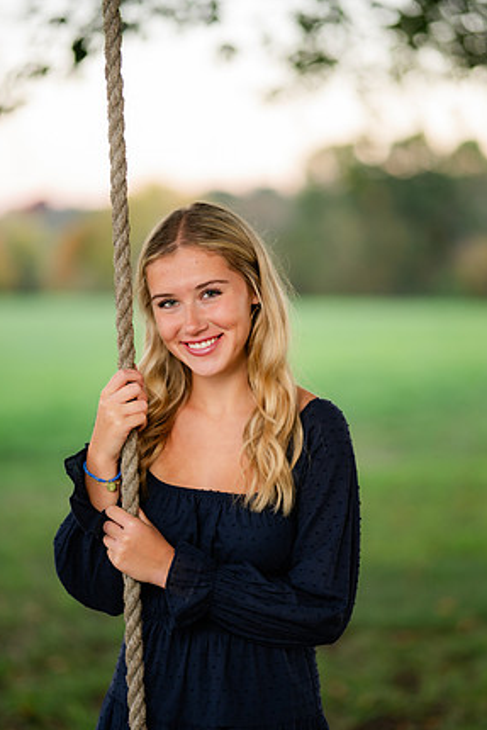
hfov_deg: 15.4
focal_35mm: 89
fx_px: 1804
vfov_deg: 22.9
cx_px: 244
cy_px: 379
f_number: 1.4
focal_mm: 85
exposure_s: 1/160
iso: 250
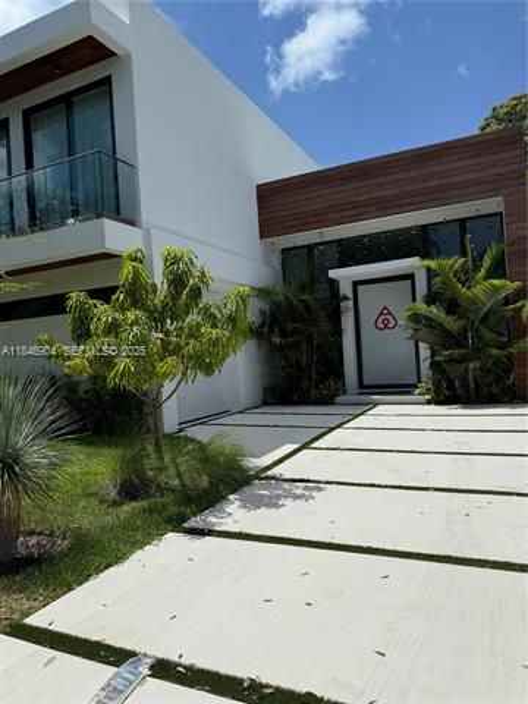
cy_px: 352
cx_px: 264
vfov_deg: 71.6
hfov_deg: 56.8
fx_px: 488
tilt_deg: +0.2
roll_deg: +3.4
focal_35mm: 24
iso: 80
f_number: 1.78
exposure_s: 1/11905
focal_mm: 6.76
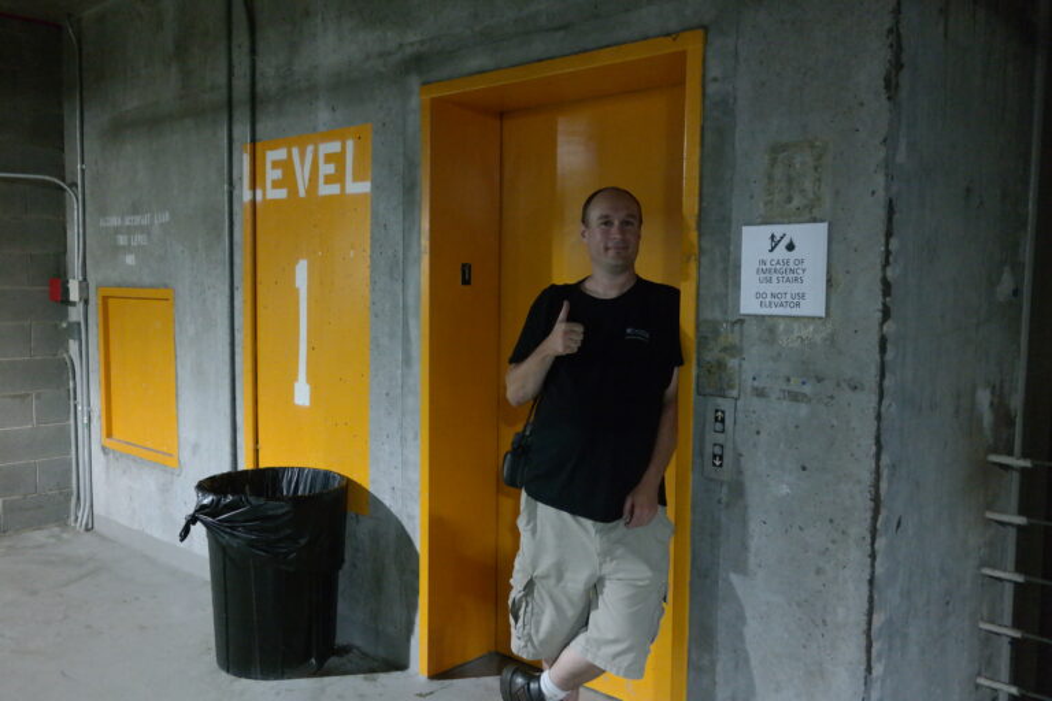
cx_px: 526
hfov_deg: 61.9
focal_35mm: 30
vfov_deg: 43.6
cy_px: 350
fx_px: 877
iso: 3200
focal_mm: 20
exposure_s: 1/40
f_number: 3.5
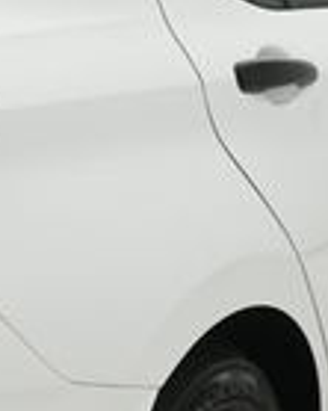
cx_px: -165
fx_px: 2102
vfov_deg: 11.2
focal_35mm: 173
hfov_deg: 8.7
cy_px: 220
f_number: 5.6
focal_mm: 27
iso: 500
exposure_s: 1/200
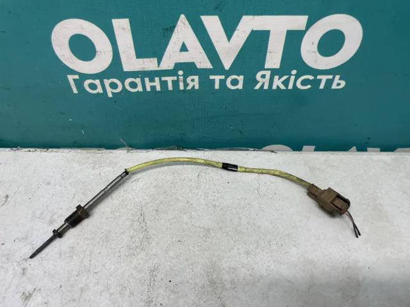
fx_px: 308
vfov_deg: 53.1
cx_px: 205
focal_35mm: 26
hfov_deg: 67.3
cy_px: 154
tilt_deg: -48.7
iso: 80
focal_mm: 4.2
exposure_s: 1/100
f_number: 1.6
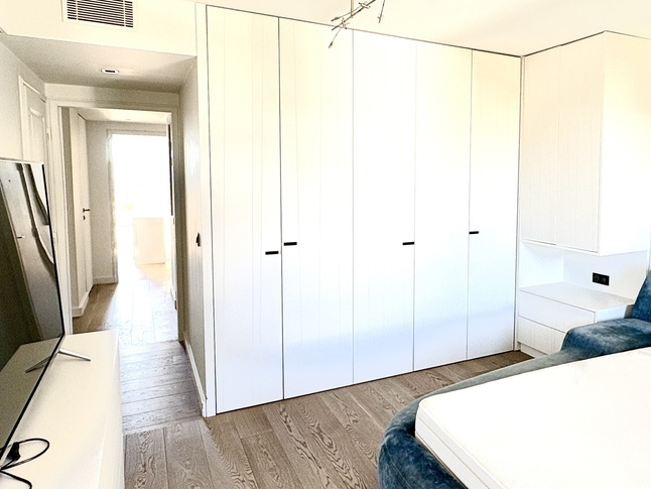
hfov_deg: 66.4
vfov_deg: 53.0
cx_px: 401
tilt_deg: -4.5
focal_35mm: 26
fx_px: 489
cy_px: 219
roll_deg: +0.2
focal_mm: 2.22
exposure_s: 1/125
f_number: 2.2
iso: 80
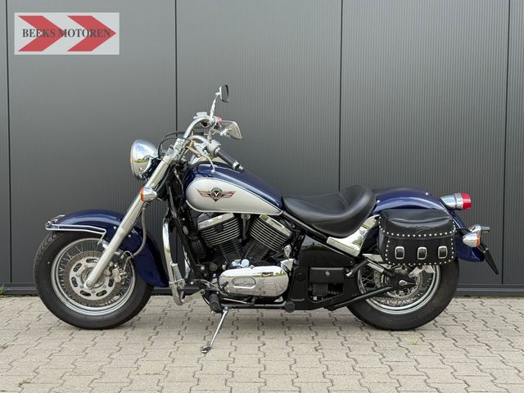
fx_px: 727
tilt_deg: -2.7
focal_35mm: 48
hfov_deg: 39.7
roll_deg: -0.2
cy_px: 196
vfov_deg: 30.3
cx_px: 262
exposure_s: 1/636
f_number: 1.78
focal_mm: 6.76
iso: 80
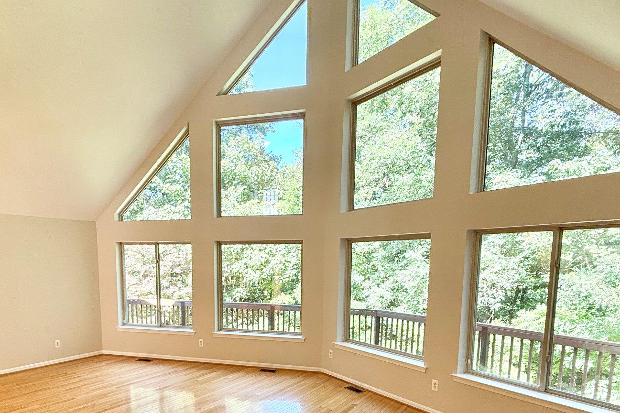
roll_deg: -0.4
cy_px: 306
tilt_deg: -6.5
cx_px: 271
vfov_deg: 52.8
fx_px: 396
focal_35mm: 23
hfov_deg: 75.8
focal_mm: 2.22
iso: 100
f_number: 2.2
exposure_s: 1/99
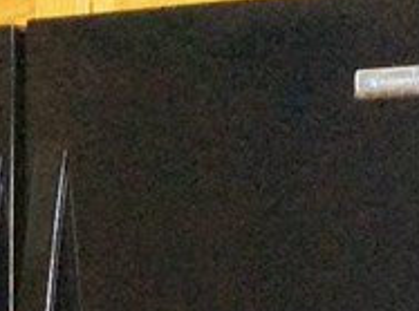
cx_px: 36
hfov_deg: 11.2
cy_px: 672
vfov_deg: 7.9
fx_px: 2124
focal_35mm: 176
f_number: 2.4
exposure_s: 1/24
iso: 125
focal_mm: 3.3
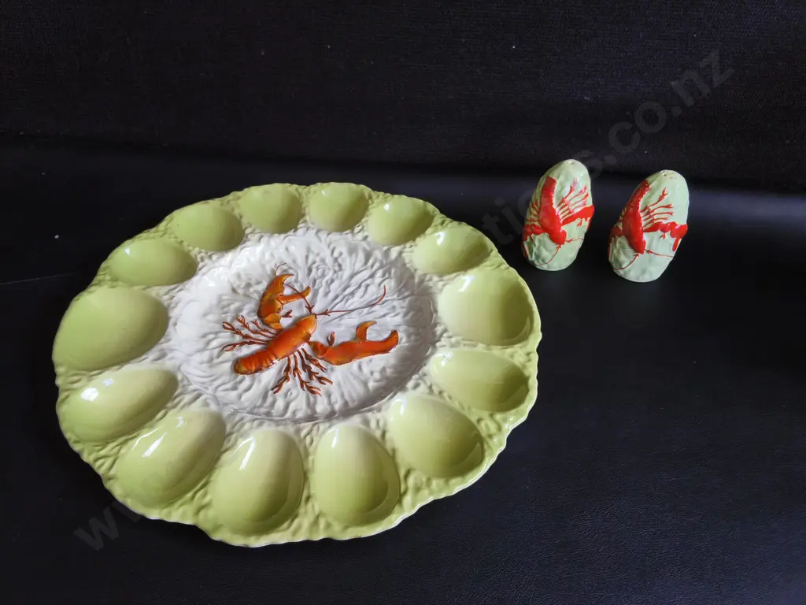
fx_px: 629
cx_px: 403
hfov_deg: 65.3
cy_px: 302
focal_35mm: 27
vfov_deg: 51.4
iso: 40
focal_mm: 2.87
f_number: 2
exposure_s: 1/100
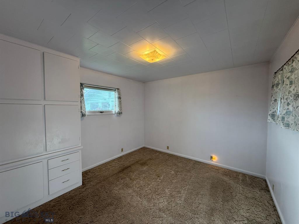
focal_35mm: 14
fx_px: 121
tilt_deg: -0.6
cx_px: 150
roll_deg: +0.2
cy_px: 112
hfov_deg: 102.1
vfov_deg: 85.7
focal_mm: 2.22
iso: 160
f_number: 2.2
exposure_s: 1/120
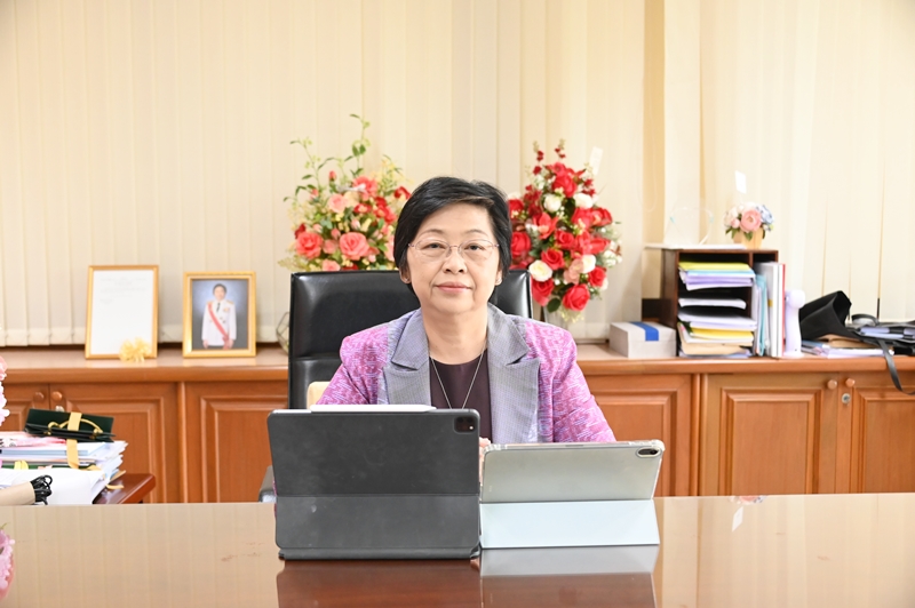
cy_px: 304
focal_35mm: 44
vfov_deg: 30.5
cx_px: 458
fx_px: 1117
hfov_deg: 44.5
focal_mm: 44
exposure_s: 1/100
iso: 4500
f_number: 4.2
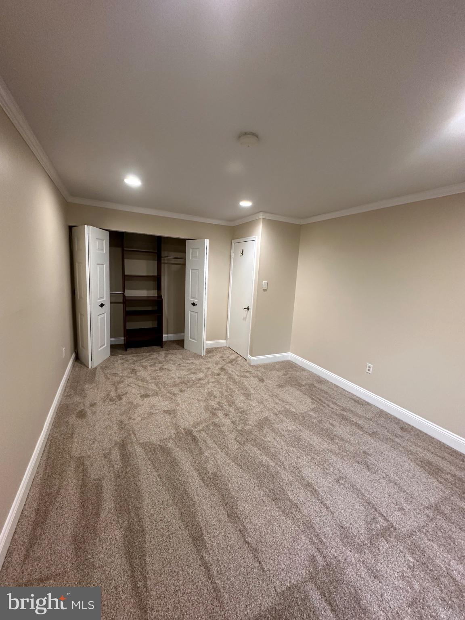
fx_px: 251
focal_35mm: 14
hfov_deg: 85.7
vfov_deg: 102.1
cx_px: 232
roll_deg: -3.2
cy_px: 310
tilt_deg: -8.6
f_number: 2.2
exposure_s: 1/60
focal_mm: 2.22
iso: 250
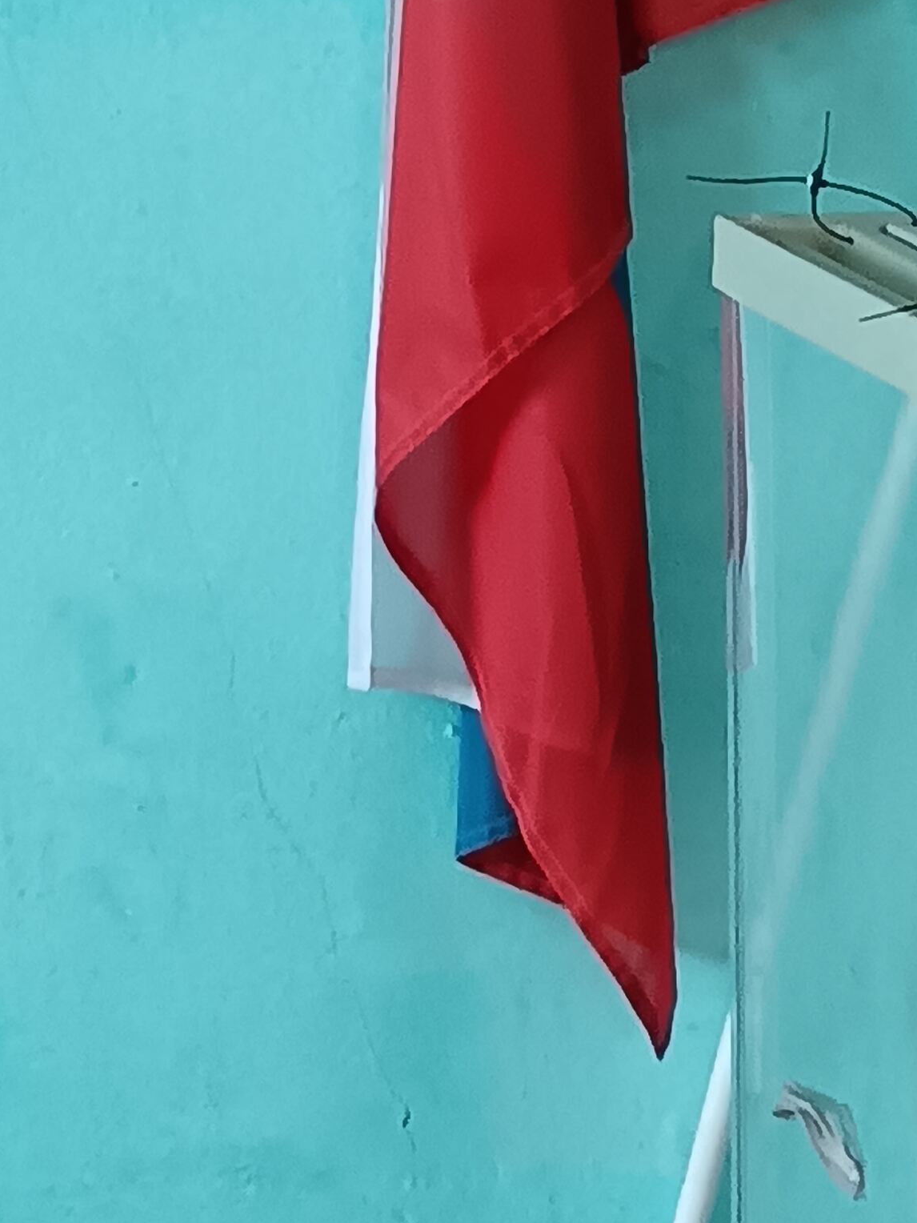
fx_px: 6428
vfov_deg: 10.9
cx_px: 1645
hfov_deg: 7.9
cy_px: 444
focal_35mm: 182
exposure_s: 1/50
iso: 760
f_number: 1.9
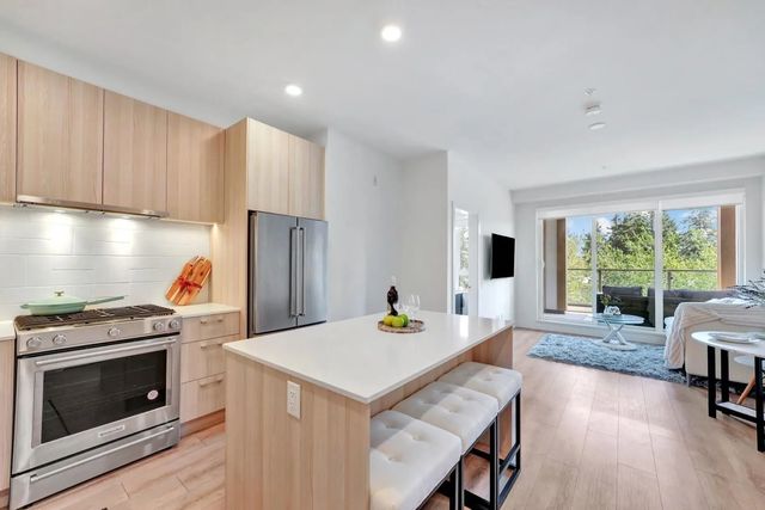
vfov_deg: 81.2
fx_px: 298
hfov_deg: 104.2
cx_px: 382
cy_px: 255
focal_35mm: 14
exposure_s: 1/30
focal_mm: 14
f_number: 8
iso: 400
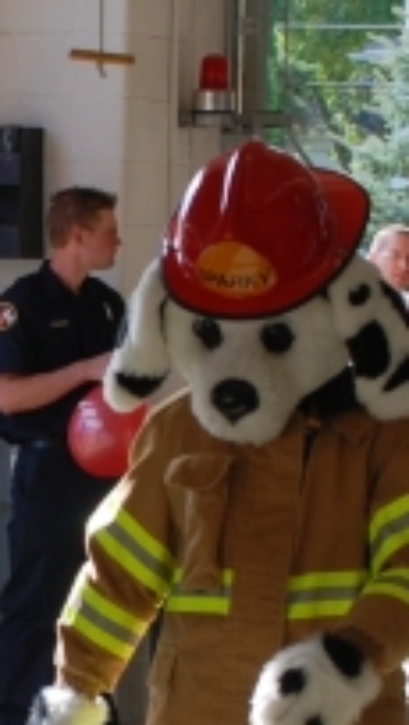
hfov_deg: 7.9
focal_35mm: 148
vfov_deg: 14.4
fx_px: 2849
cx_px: -327
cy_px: 604
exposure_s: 1/125
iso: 100
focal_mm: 32
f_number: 5.6
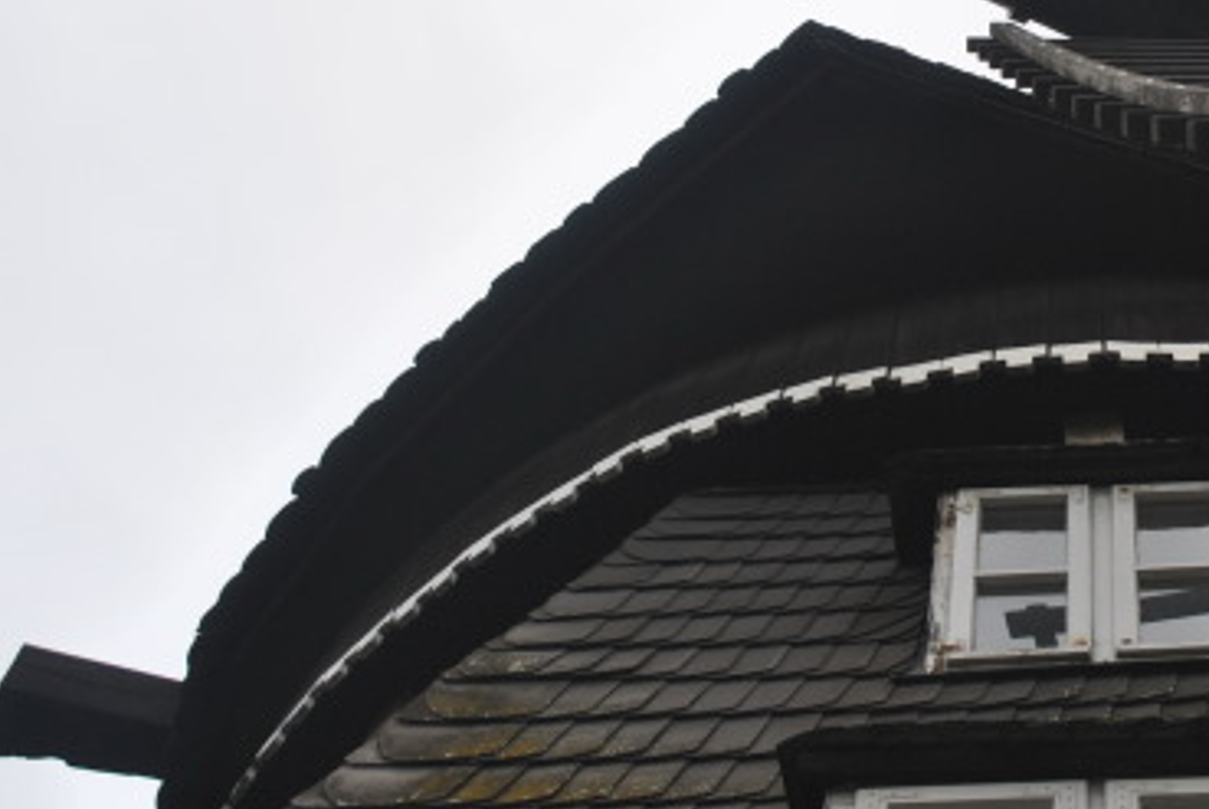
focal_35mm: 104
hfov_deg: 19.4
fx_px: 3497
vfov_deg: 13.1
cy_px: 116
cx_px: 944
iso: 100
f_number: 6.3
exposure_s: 1/160
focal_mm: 32
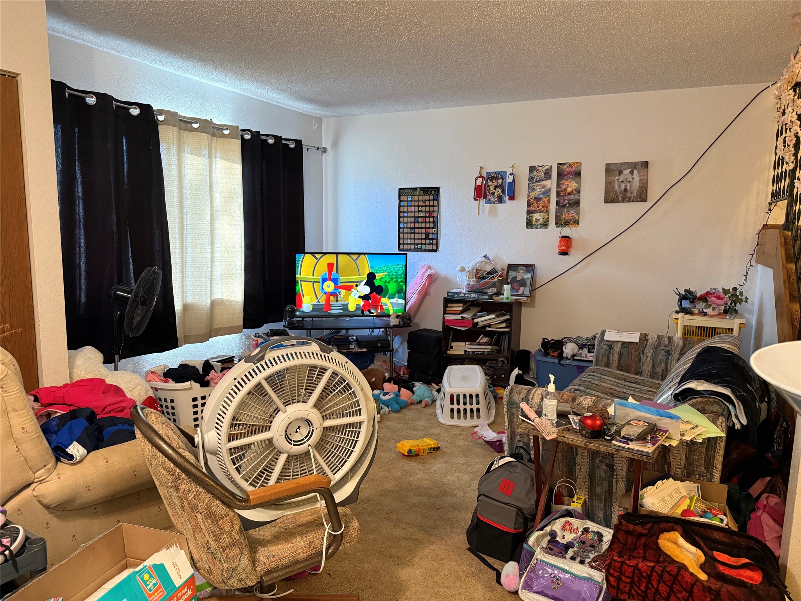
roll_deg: -0.4
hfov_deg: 71.6
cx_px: 400
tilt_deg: -7.0
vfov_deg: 56.8
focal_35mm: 24
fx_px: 555
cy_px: 300
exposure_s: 1/60
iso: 500
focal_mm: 6.76
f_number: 1.78
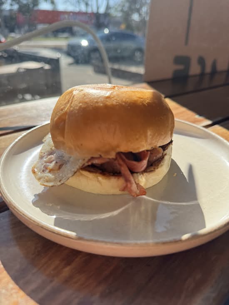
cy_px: 152
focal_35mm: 24
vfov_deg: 71.6
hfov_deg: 56.8
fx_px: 212
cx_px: 114
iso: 80
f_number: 1.78
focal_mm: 6.76
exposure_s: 1/2604
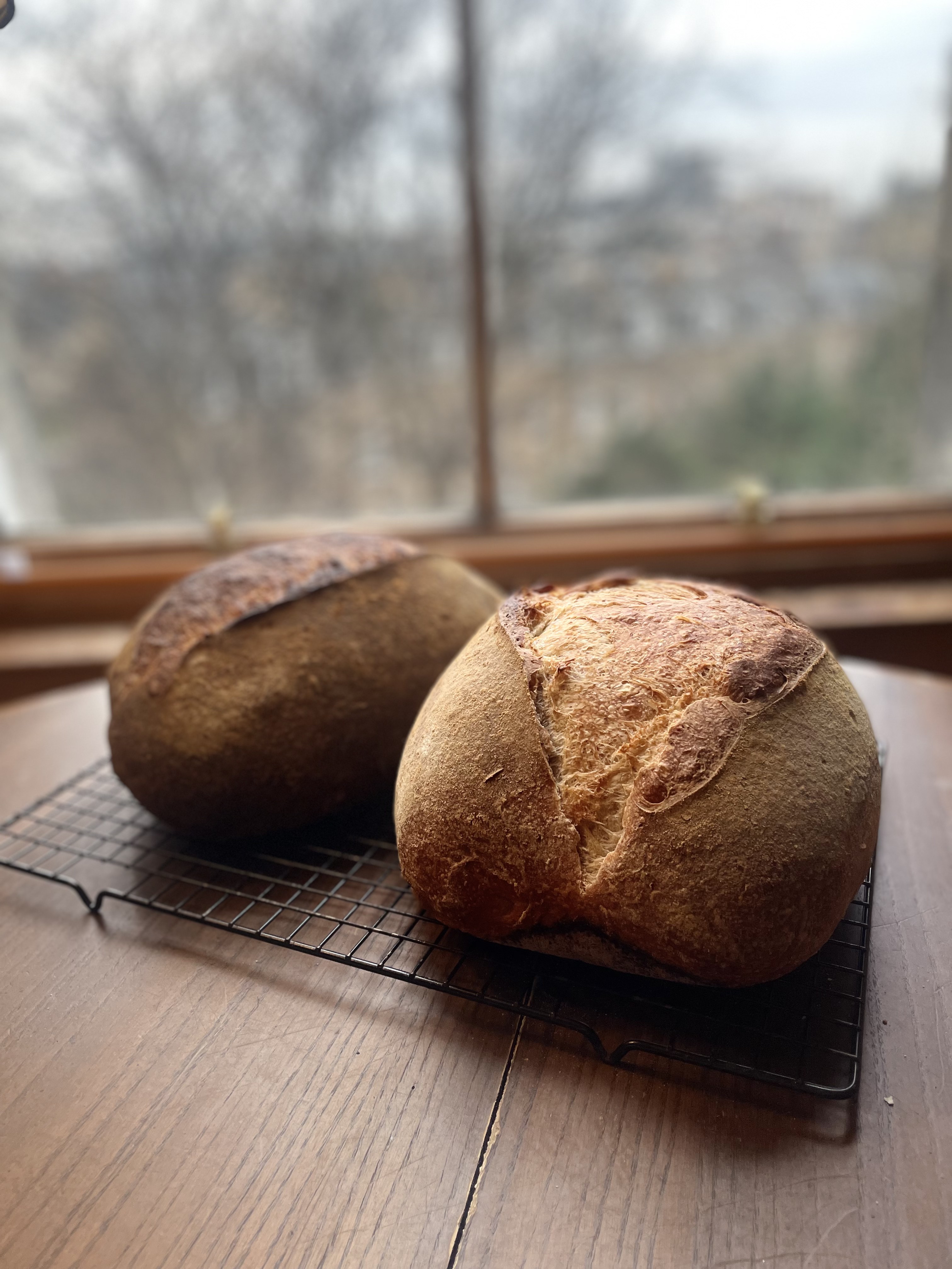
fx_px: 953
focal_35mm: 26
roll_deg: +3.2
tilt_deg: -20.4
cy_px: 634
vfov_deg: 67.3
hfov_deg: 53.1
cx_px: 476
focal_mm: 4.2
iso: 100
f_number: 1.6
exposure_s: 1/121
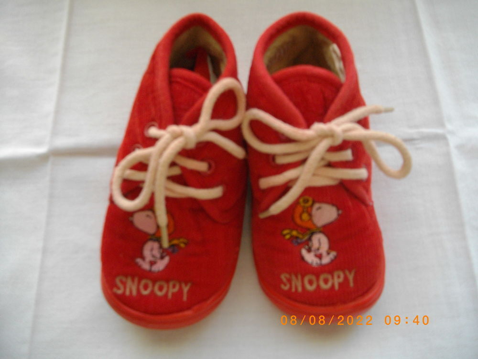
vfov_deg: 44.2
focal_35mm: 32
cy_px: 180
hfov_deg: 56.8
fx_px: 442
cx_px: 239
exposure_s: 1/50
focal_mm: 5.7
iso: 200
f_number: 2.9
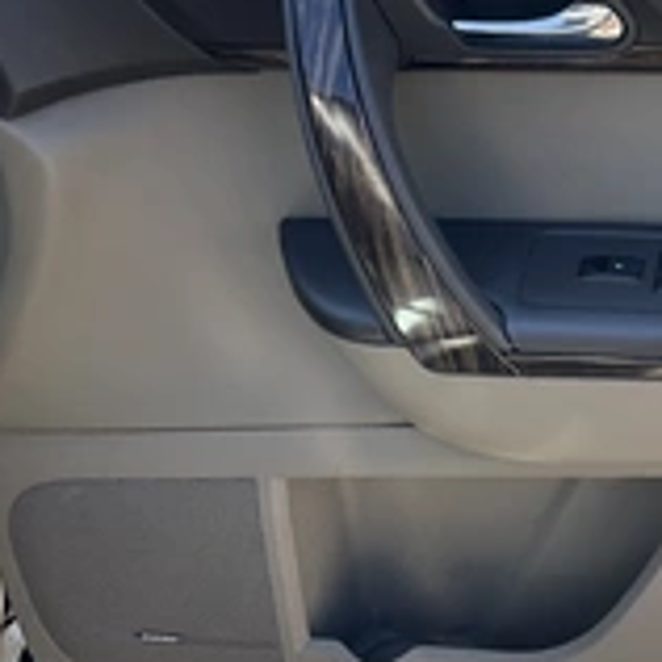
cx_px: 628
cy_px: 281
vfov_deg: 26.5
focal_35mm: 65
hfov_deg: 25.4
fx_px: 1406
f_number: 1.8
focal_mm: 3
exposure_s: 1/370
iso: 25
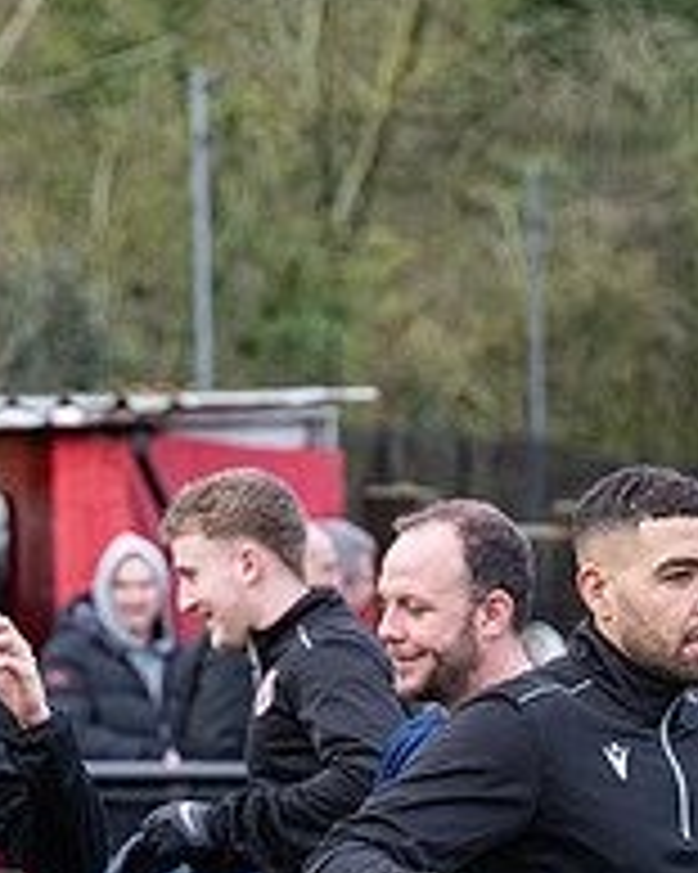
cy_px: 971
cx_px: -51
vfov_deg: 5.0
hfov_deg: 4.0
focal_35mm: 386
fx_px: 9975
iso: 800
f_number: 4
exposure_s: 1/1250
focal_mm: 115
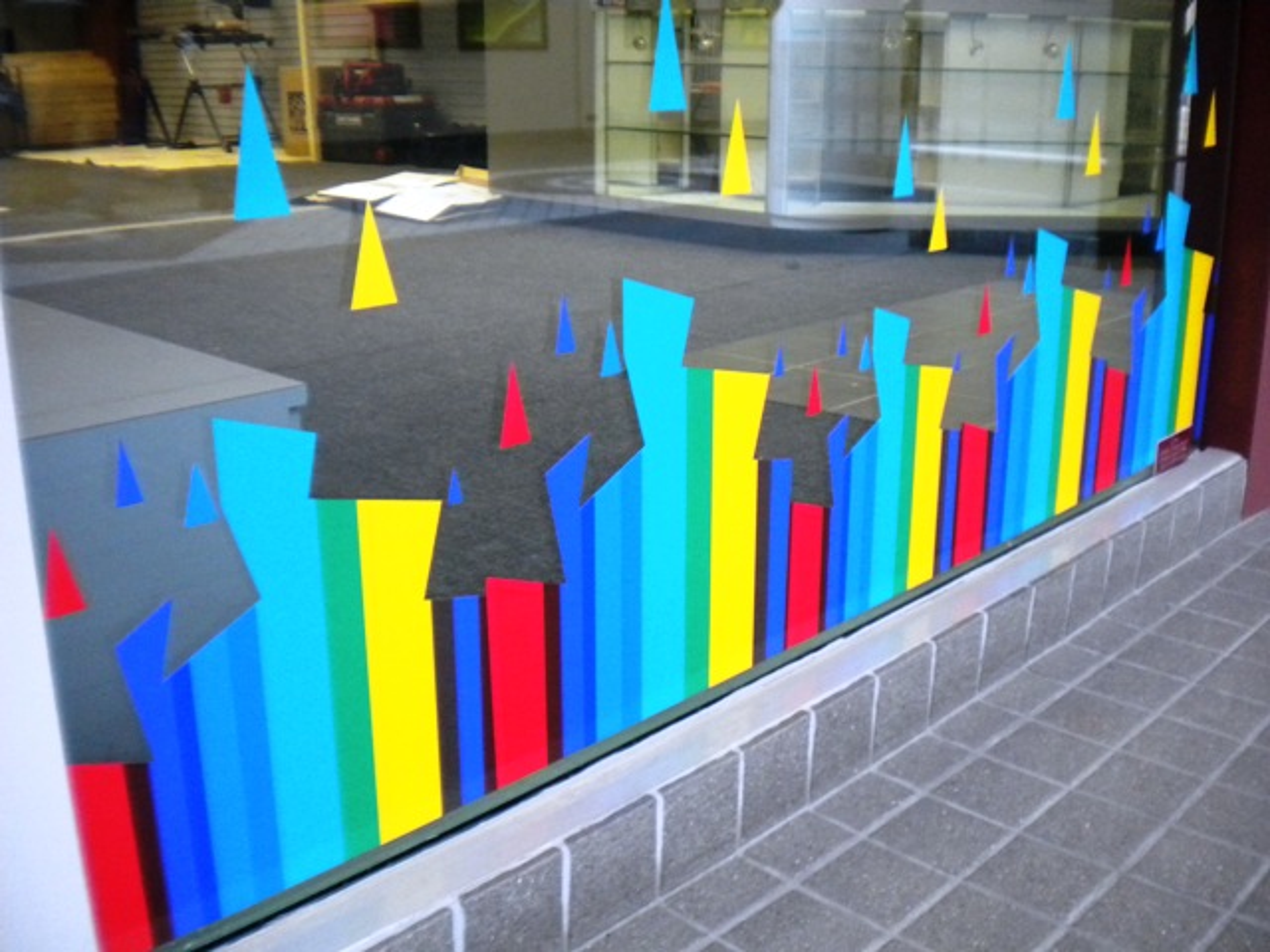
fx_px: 1284
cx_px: 635
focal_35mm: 35
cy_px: 476
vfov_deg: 40.7
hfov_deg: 52.6
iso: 400
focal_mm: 6.3
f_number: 3.1
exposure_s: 1/44.6
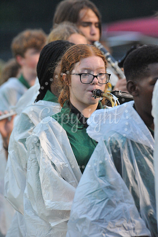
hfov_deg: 2.3
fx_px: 3954
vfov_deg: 3.4
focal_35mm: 600
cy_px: 118
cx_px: 79
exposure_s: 1/200
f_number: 11
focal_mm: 600
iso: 6400
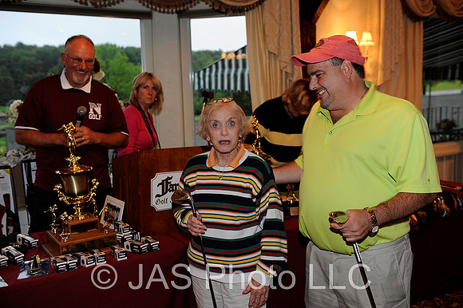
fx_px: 514
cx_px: 232
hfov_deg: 48.5
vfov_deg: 33.4
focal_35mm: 40
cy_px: 154
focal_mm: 40
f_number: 4
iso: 400
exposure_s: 1/50
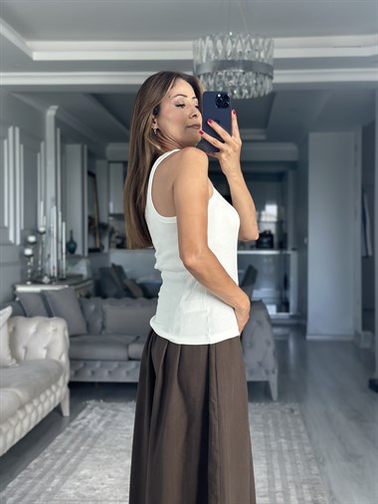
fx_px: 698
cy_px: 252
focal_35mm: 48
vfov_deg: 39.6
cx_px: 189
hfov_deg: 30.3
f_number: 1.78
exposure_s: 1/142
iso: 125
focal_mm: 6.86
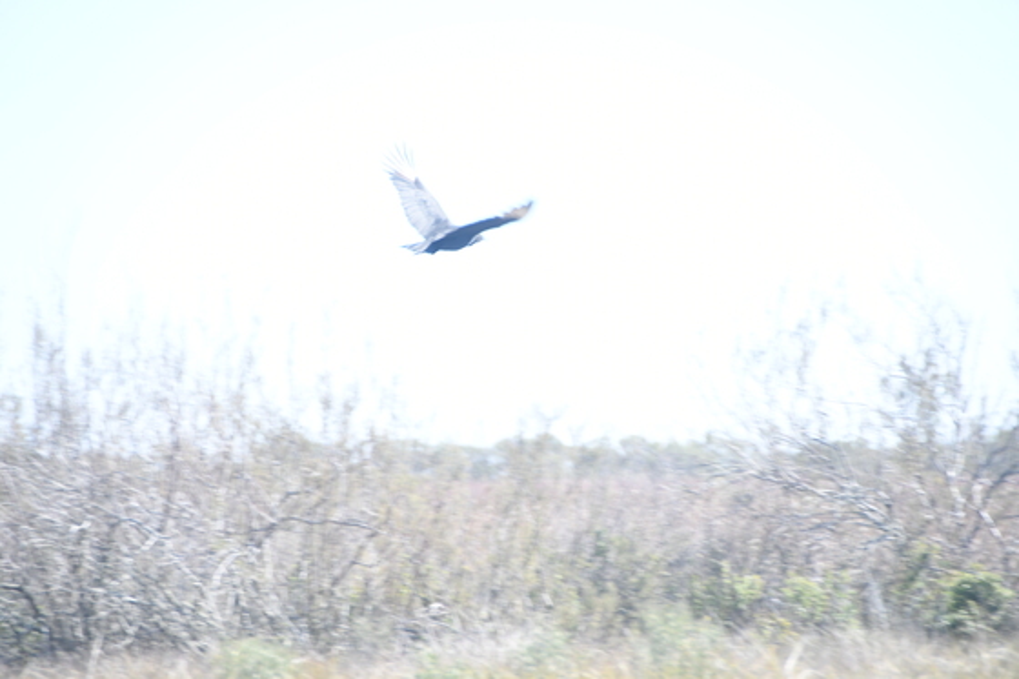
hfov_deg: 6.9
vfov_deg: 4.6
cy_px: 340
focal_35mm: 300
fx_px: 8489
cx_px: 510
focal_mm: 200
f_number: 5.6
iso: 160
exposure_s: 1/160
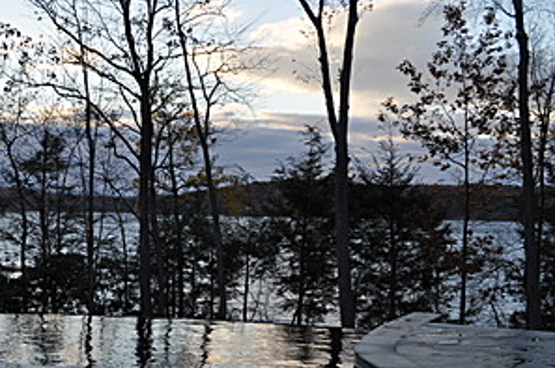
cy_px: 276
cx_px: 81
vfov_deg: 23.9
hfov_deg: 34.2
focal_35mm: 56
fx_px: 862
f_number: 5.6
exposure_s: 1/200
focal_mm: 18
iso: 200
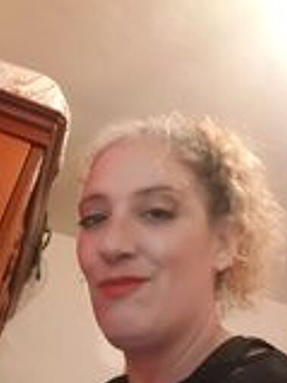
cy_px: 220
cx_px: 158
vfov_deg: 47.7
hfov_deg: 36.8
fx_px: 431
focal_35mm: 39
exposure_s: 1/25
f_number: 1.7
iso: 400
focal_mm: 2.92
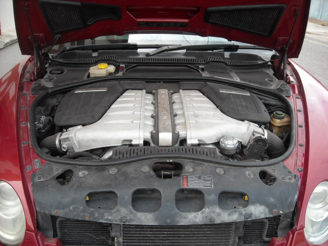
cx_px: 164
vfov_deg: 40.7
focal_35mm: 35
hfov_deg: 52.6
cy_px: 123
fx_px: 332
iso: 64
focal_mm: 5.7
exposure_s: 1/154
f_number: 2.8
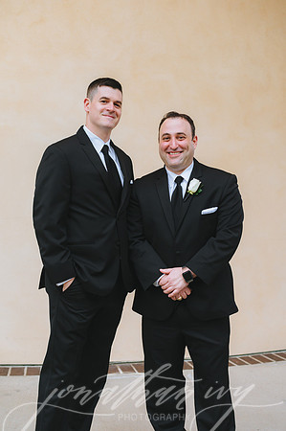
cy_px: 216
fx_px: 597
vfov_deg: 39.6
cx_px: 143
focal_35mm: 50
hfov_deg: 26.9
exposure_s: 1/160
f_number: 2.8
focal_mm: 50
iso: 1000
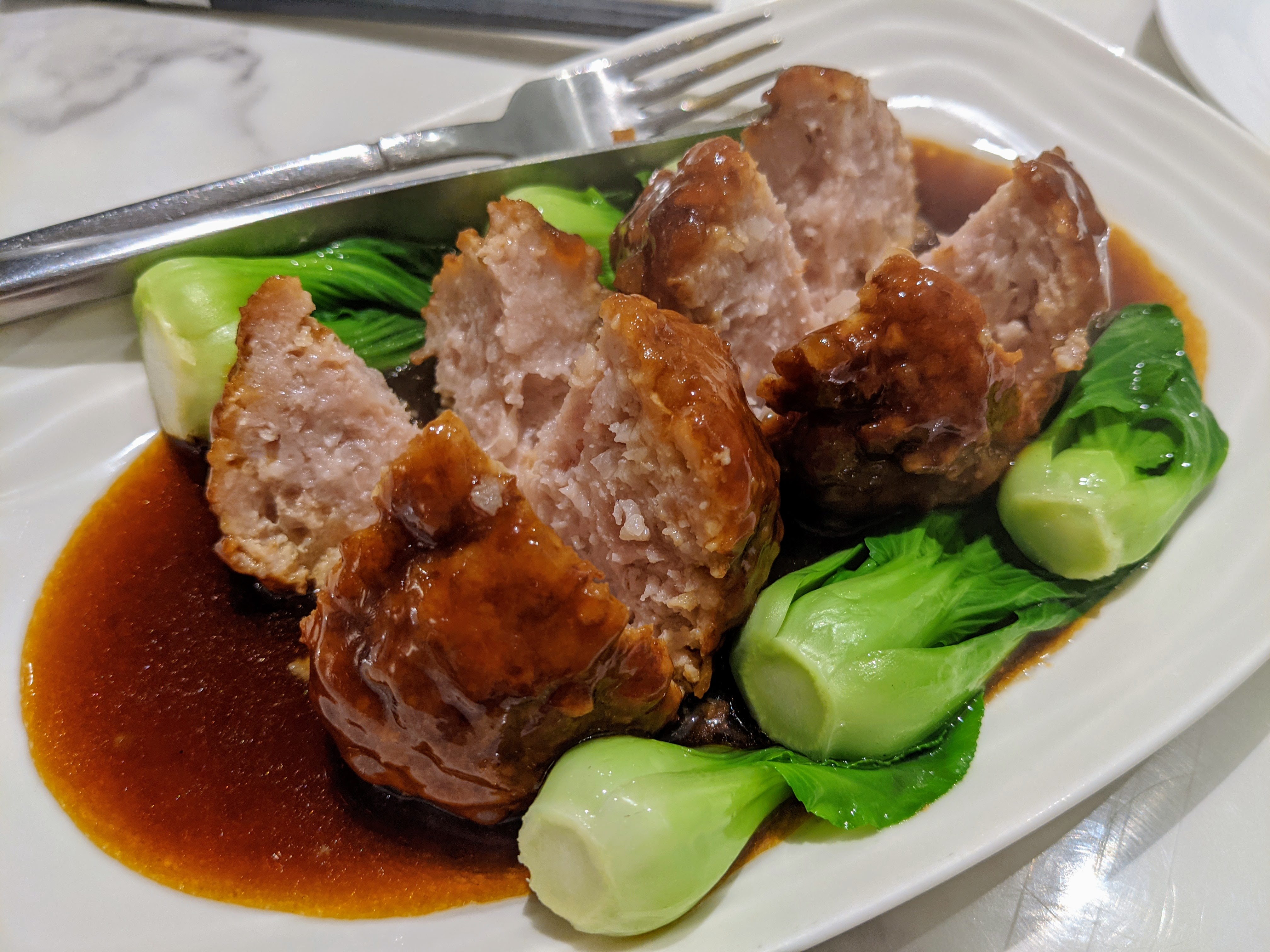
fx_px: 991
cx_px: 635
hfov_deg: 65.3
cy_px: 476
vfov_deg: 51.4
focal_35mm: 27
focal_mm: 4.38
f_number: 1.73
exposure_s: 1/23.8
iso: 58
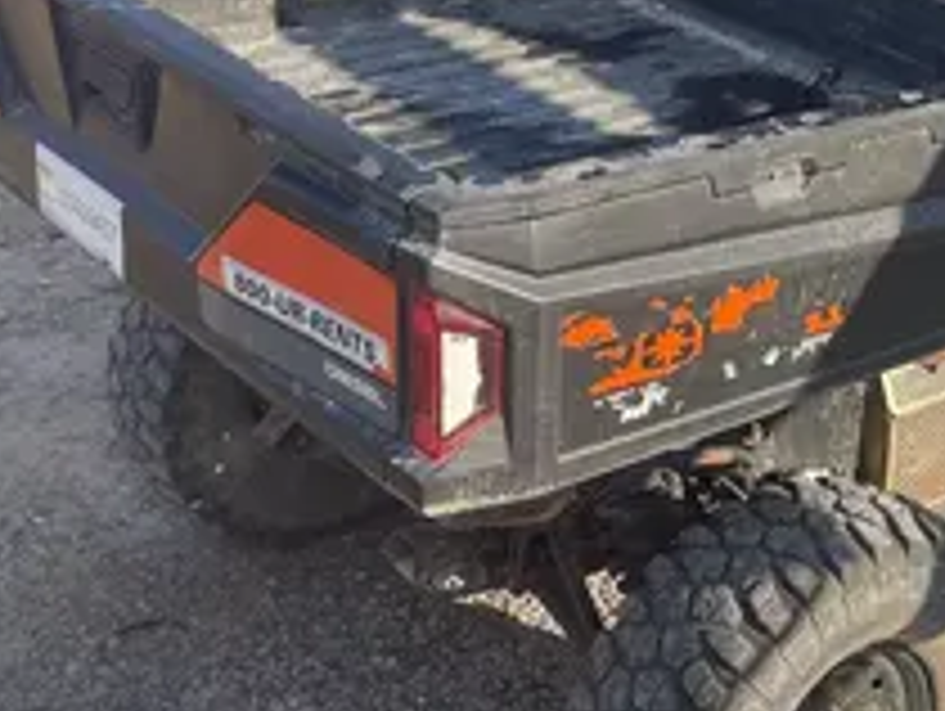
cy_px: 146
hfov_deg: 26.9
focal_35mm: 68
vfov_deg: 21.4
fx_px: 1858
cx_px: 950
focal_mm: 4.2
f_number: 1.6
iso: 32
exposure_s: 1/1247
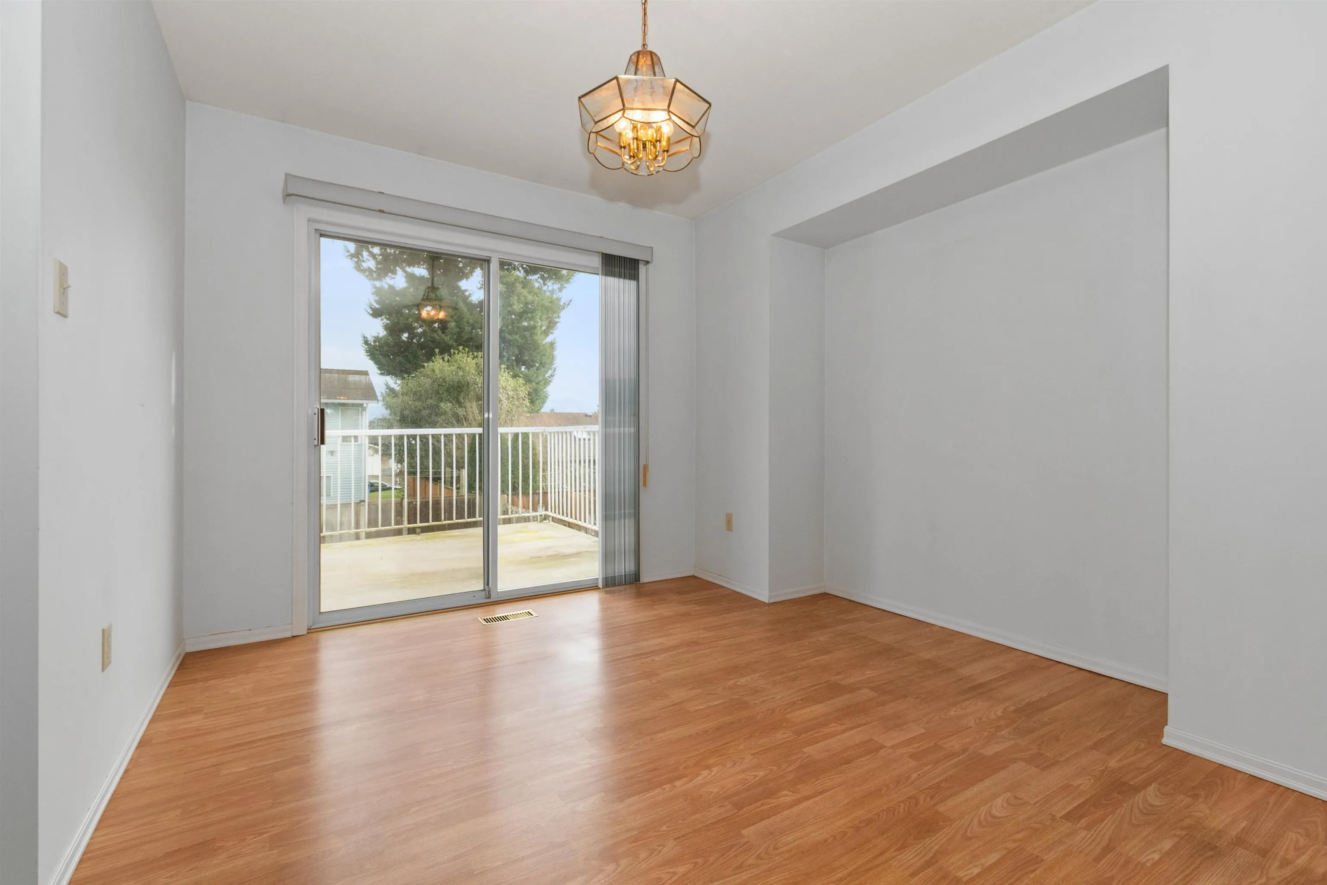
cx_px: 664
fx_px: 553
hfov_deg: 100.4
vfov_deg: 77.3
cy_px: 442
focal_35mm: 15
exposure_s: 1/100
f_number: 9
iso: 250
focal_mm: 10
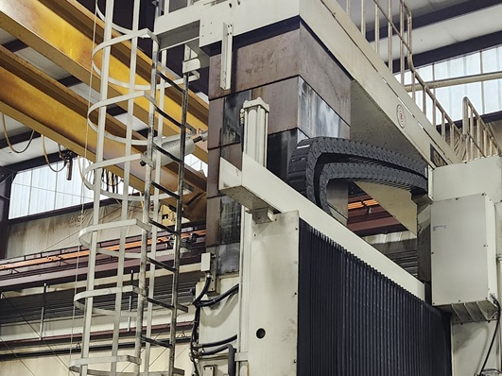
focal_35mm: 52
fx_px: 754
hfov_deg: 36.8
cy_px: 321
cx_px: 269
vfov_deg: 27.3
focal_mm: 5.54
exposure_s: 1/120
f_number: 1.8
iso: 1000
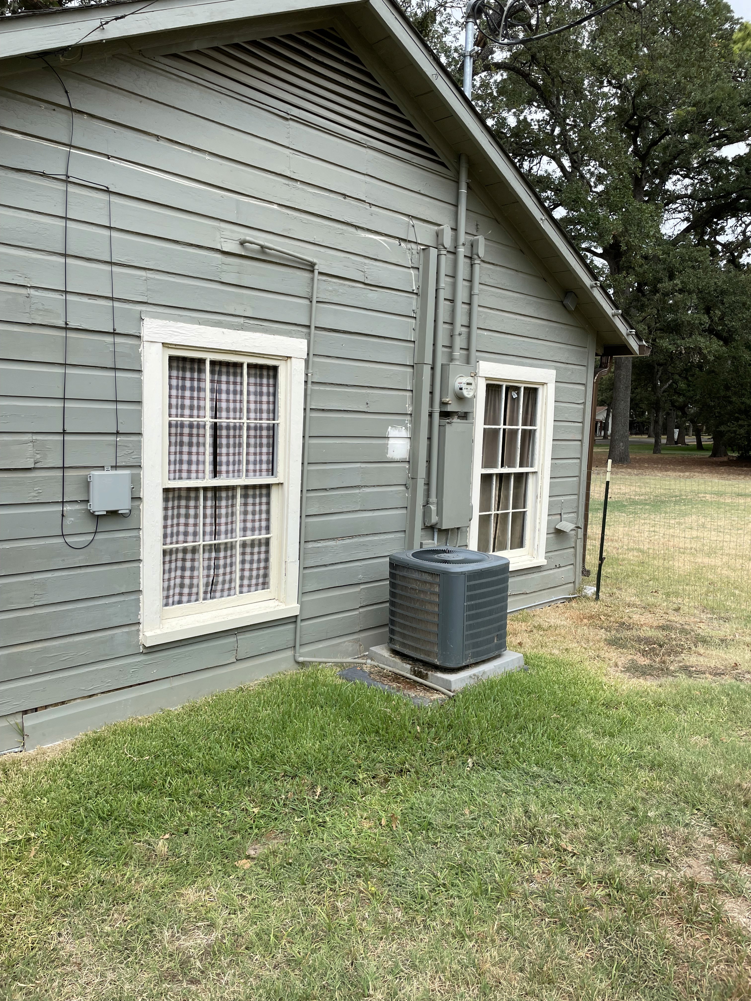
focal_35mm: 26
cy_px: 500
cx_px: 376
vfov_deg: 67.3
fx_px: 752
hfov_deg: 53.1
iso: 32
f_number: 1.6
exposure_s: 1/1855
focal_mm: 4.2
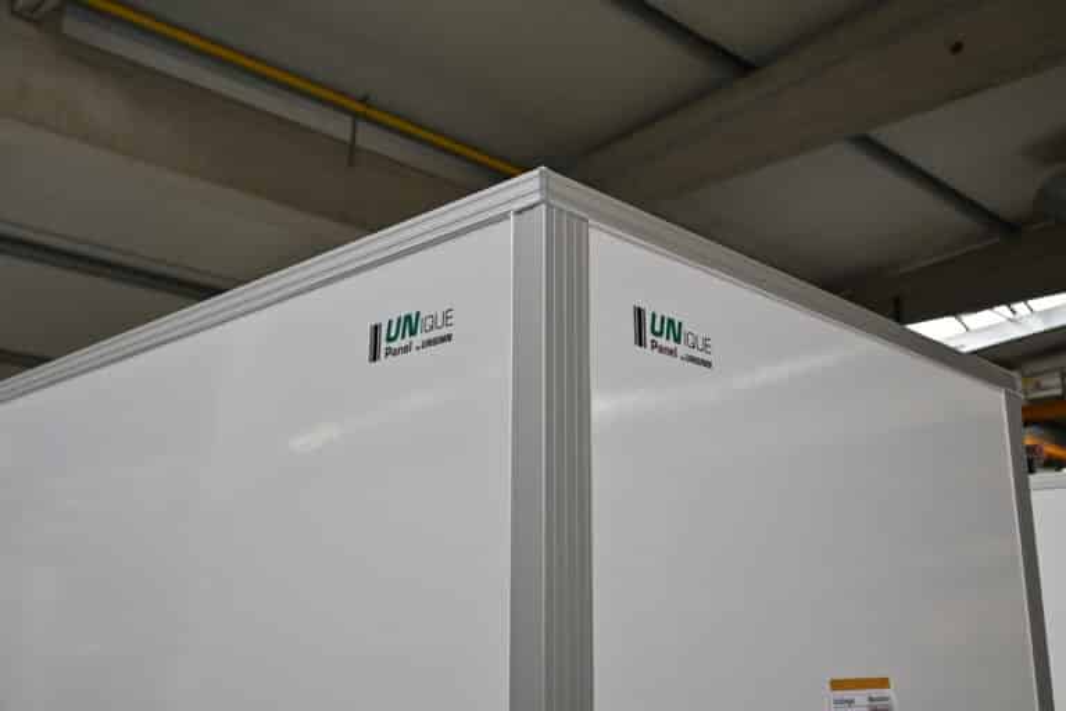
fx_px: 1088
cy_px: 356
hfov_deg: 52.2
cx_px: 533
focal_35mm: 37
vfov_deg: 36.2
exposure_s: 1/125
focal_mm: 24.5
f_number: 4.2
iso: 280
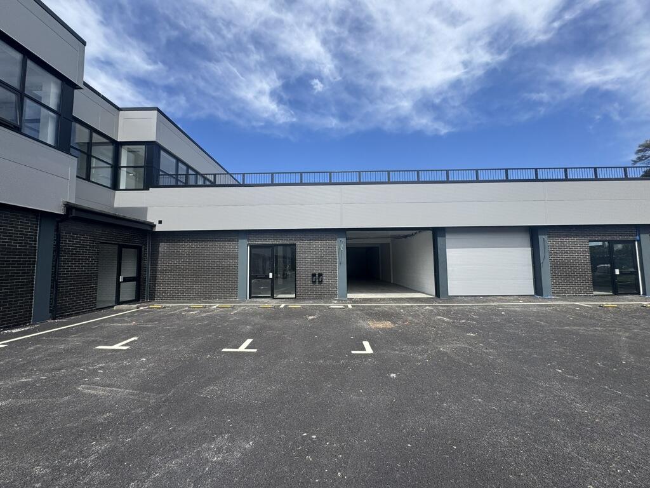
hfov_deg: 102.1
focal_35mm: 14
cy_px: 244
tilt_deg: +4.3
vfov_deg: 85.7
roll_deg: +0.6
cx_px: 325
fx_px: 263
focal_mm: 2.22
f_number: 2.2
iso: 50
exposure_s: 1/1299
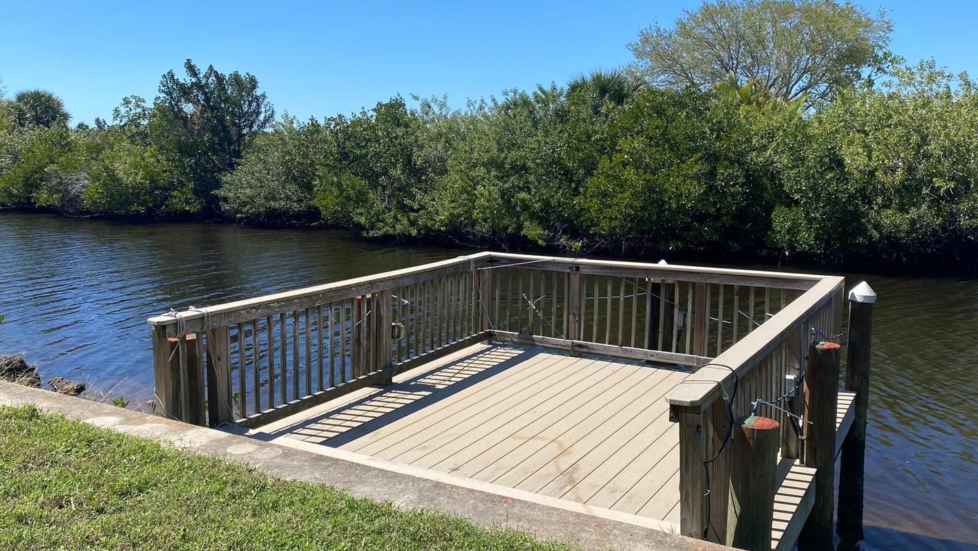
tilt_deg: -8.2
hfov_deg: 61.0
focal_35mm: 32
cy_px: 246
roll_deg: +0.7
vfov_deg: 36.7
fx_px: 830
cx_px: 499
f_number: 1.8
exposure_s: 1/2625
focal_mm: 4.25
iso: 32
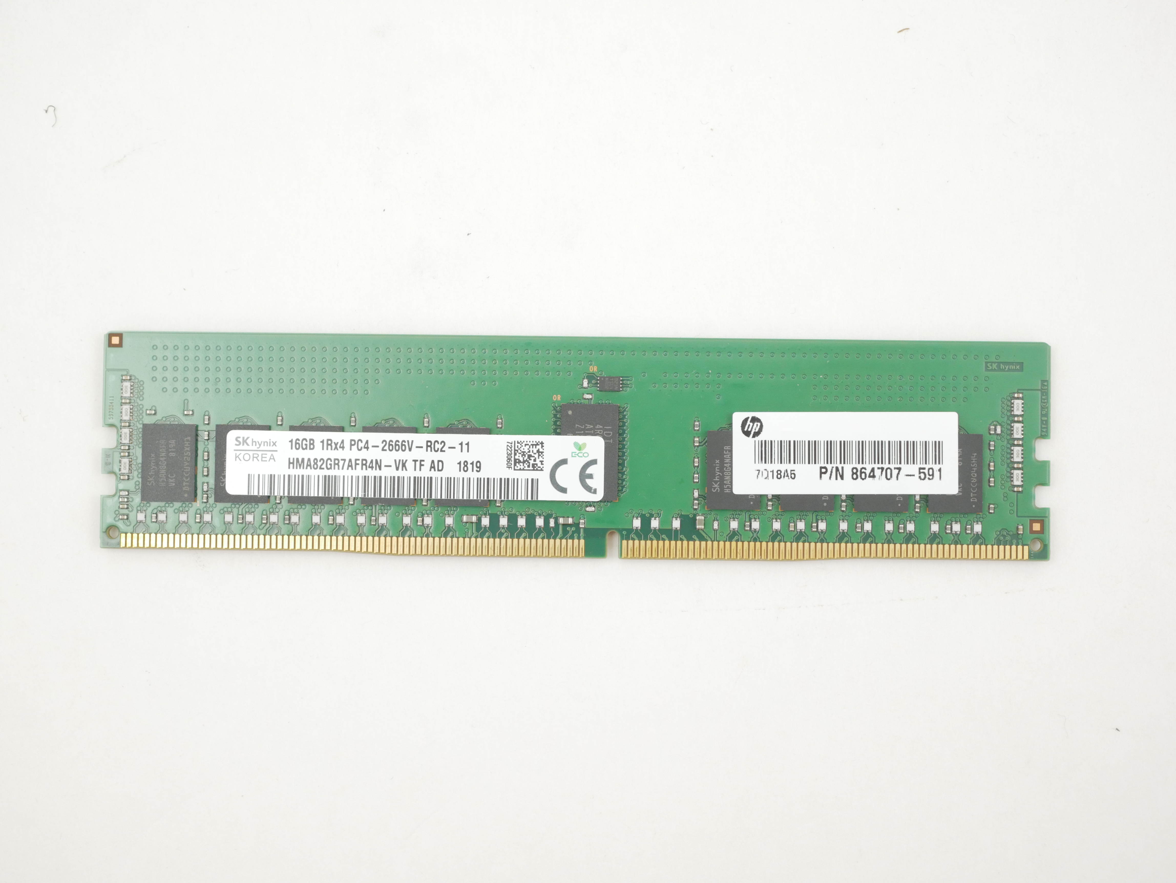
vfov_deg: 24.4
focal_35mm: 60
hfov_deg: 32.2
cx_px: 588
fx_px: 2039
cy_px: 442
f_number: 5.6
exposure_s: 1/100
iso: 800
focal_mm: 30
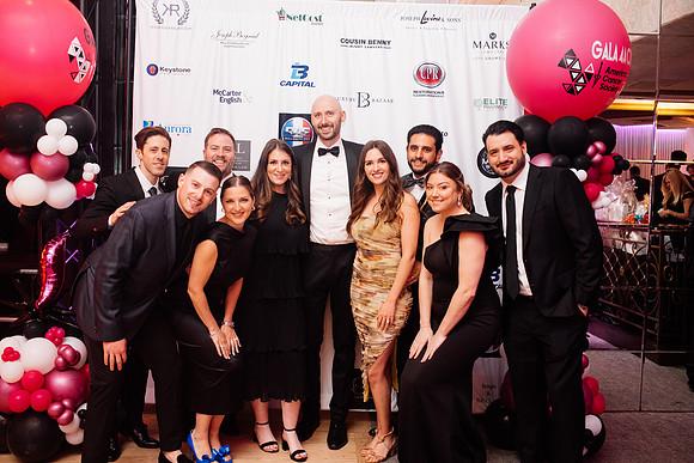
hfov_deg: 54.4
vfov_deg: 37.9
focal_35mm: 35
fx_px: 675
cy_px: 232
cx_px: 347
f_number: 2.8
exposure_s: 1/200
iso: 2500
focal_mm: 35
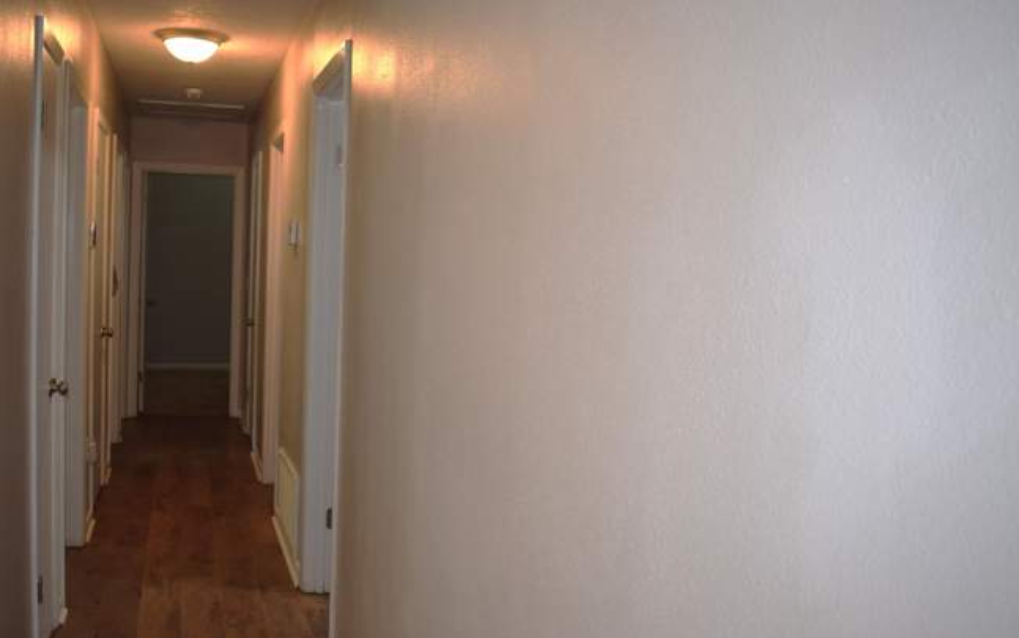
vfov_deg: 37.3
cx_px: 427
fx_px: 945
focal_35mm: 34
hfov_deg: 56.4
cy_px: 319
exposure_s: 1/100
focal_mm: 18
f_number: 3.5
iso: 400
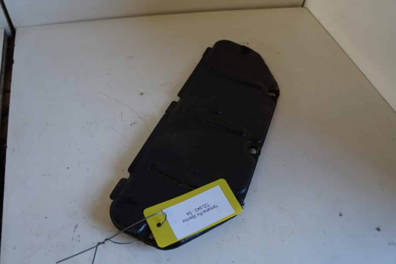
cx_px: 198
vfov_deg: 47.9
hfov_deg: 67.4
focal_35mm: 27
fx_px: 297
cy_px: 132
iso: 160
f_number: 3.5
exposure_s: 1/60
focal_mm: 18
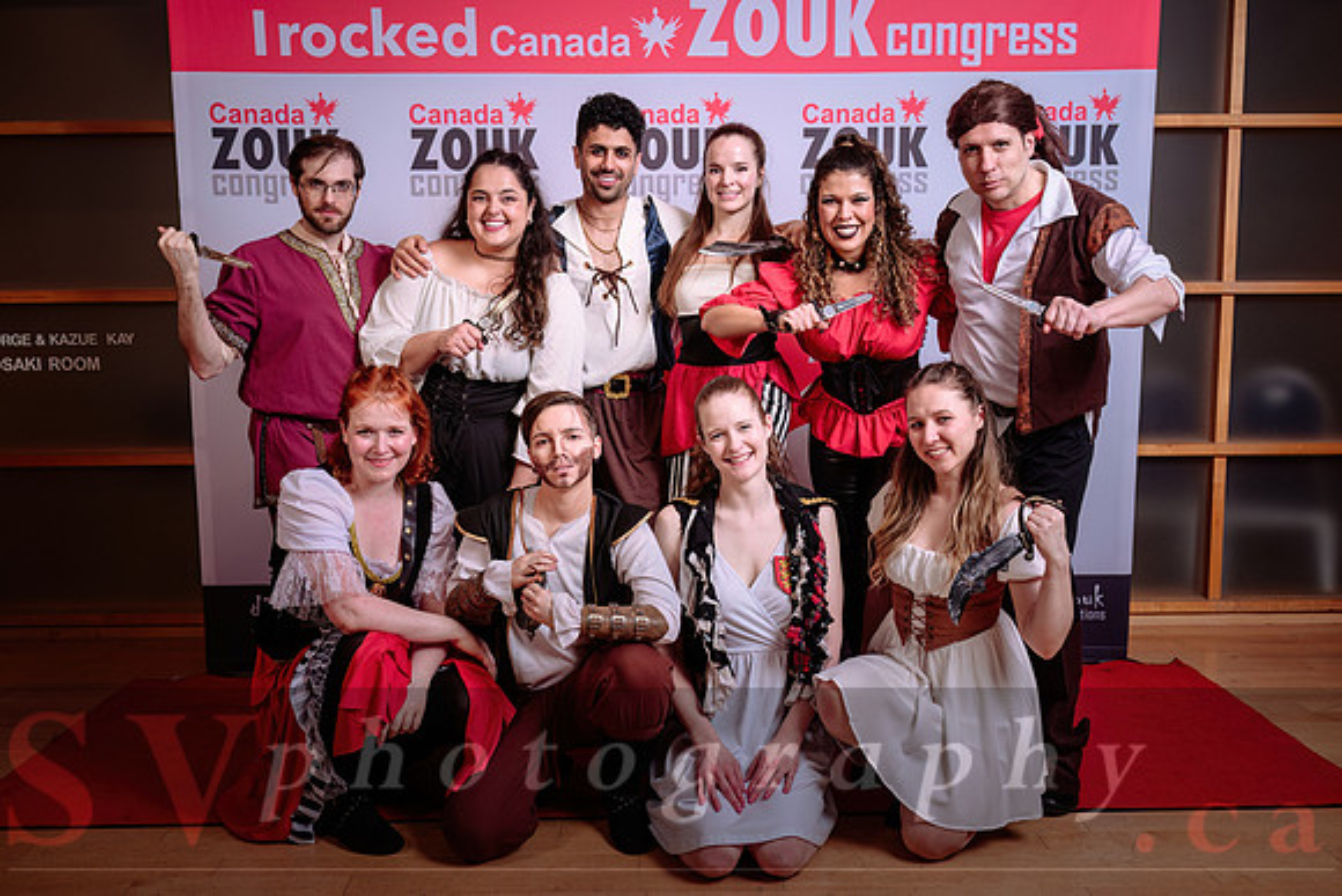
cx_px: 671
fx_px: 1260
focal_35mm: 34
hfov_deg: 56.1
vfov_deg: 39.1
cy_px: 466
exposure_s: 1/125
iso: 100
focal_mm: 31.5
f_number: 5.6
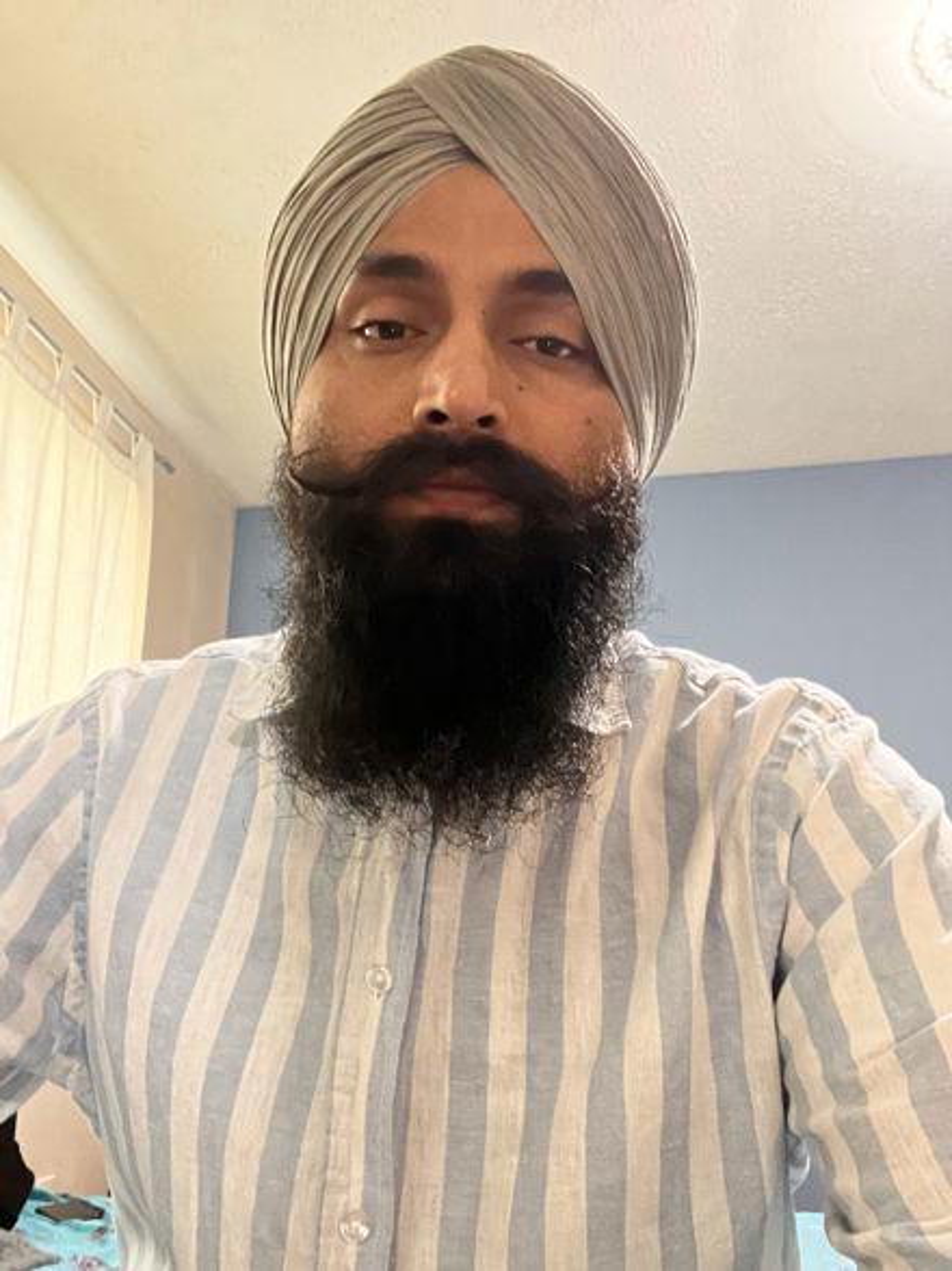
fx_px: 1100
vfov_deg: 60.0
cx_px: 476
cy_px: 636
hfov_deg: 46.8
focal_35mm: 30
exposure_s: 1/15
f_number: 2.2
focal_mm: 2.71
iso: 1600
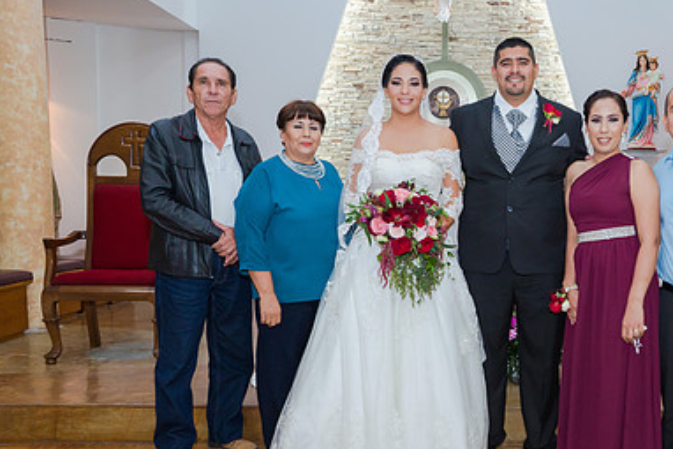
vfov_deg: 35.0
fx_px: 711
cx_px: 486
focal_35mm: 38
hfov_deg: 49.1
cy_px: 261
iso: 1600
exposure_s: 1/100
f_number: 3.5
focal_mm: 25
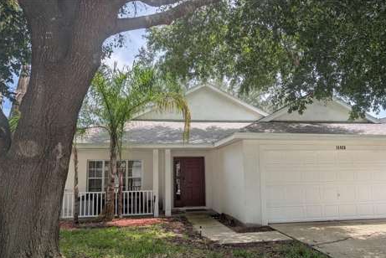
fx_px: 279
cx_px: 193
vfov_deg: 49.4
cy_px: 150
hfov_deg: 69.4
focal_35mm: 26
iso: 20
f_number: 1.68
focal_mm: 6.9
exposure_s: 1/867
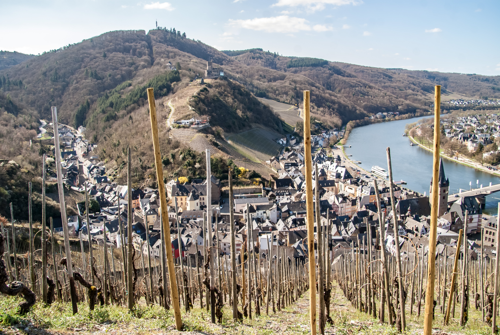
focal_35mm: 27
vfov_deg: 48.0
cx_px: 250
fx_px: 375
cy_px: 168
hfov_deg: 67.3
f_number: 10
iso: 100
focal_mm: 18
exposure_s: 1/100
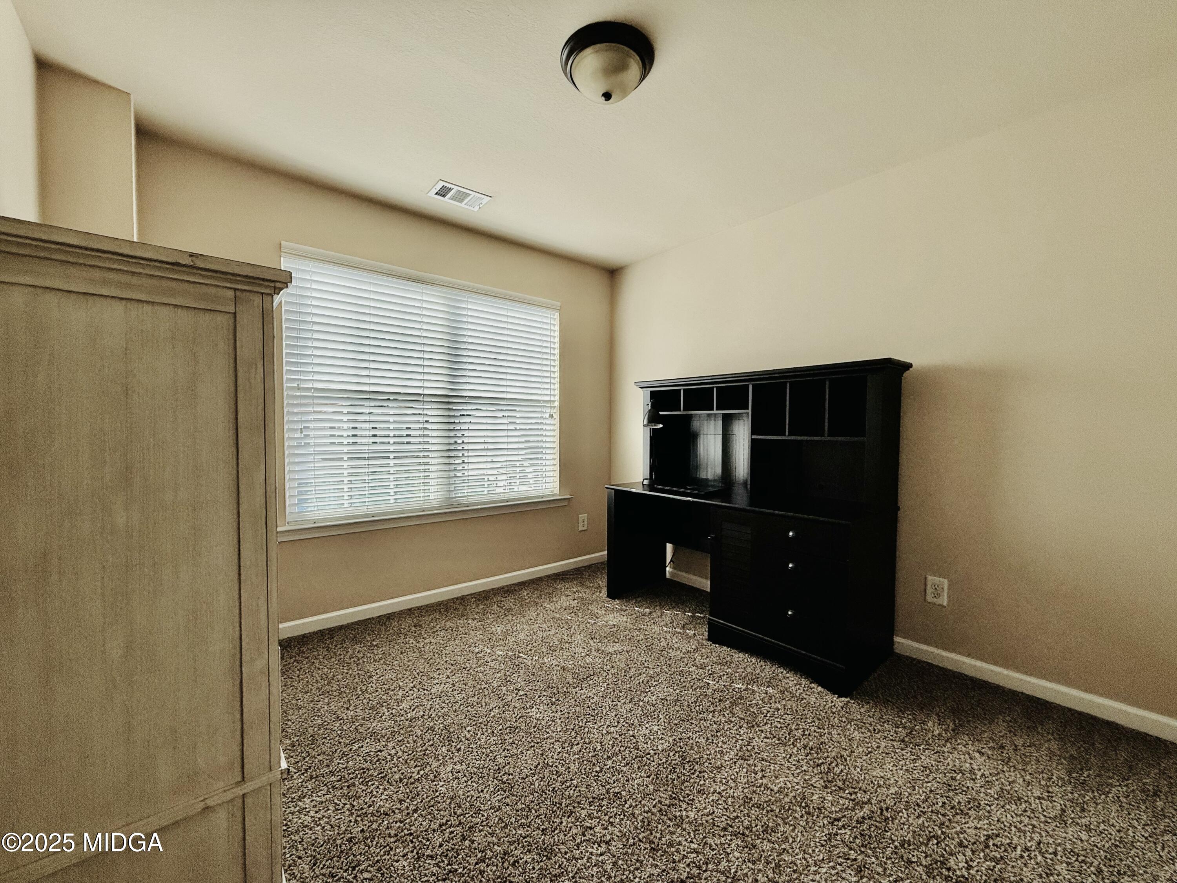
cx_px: 588
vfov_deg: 85.7
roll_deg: -0.4
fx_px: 476
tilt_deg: -1.2
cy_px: 442
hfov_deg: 102.1
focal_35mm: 14
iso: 50
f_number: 2.2
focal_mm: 2.22
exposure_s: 1/269
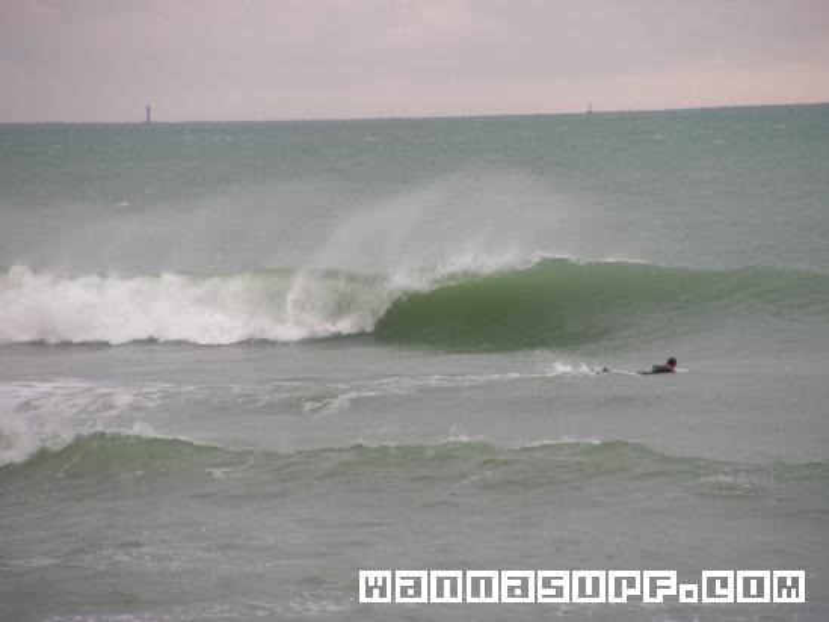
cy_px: 311
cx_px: 414
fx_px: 6947
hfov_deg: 6.8
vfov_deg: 5.1
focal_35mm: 290
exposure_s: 1/320
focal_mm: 48
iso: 125
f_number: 3.2
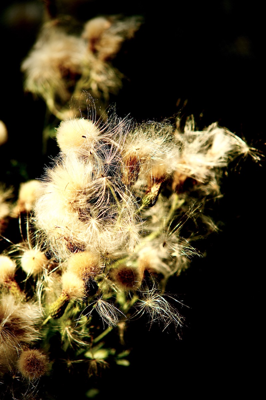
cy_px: 200
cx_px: 133
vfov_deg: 9.2
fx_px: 2496
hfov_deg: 6.1
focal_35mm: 225
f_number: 5.6
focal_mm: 150
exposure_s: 1/400
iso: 100
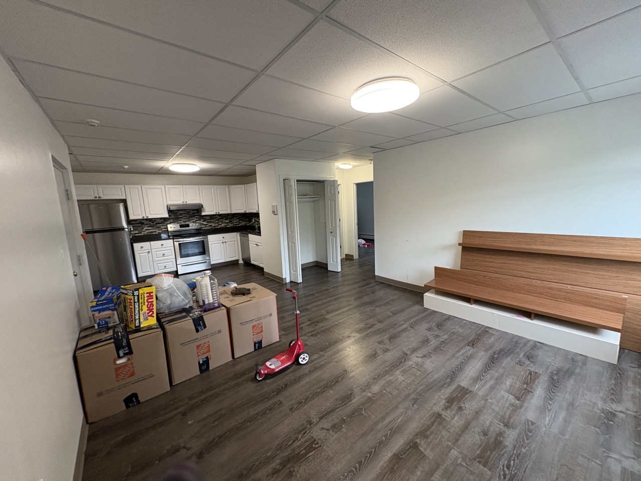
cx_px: 320
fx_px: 259
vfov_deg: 85.7
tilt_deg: -5.7
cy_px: 240
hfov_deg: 102.1
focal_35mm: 14
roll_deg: +2.0
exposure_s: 1/60
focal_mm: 2.22
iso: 320
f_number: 2.2
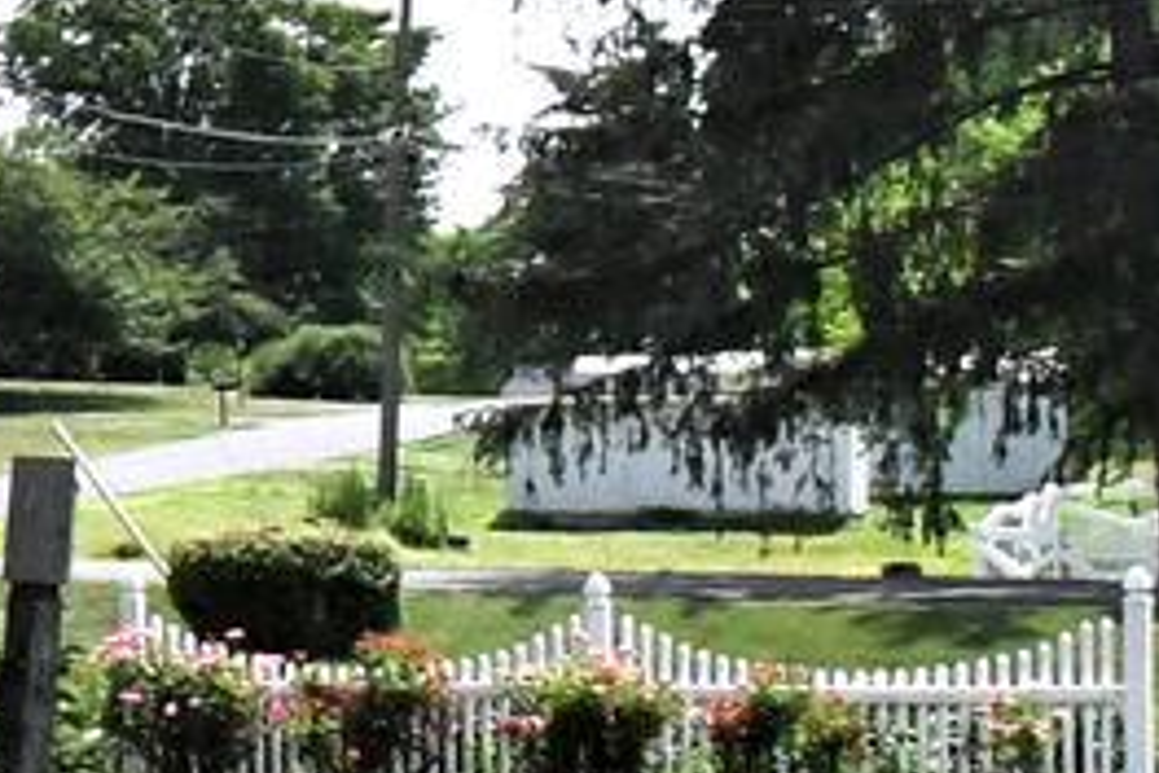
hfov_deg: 12.2
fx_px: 3992
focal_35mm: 124
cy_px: 558
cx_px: -1822
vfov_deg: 11.0
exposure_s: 1/2500
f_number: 10
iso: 2500
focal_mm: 11
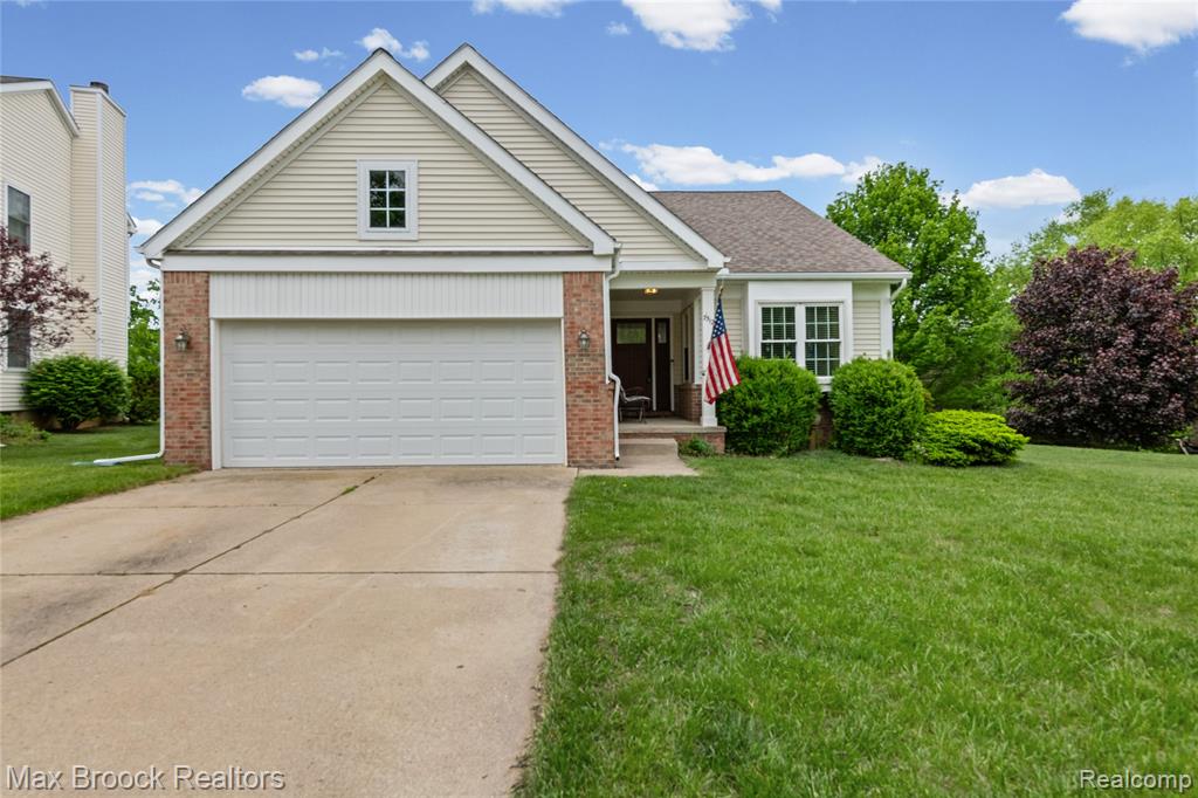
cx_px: 599
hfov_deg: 84.0
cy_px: 399
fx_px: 665
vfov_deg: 61.9
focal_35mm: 20
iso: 500
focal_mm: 20
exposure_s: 1/1000
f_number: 10
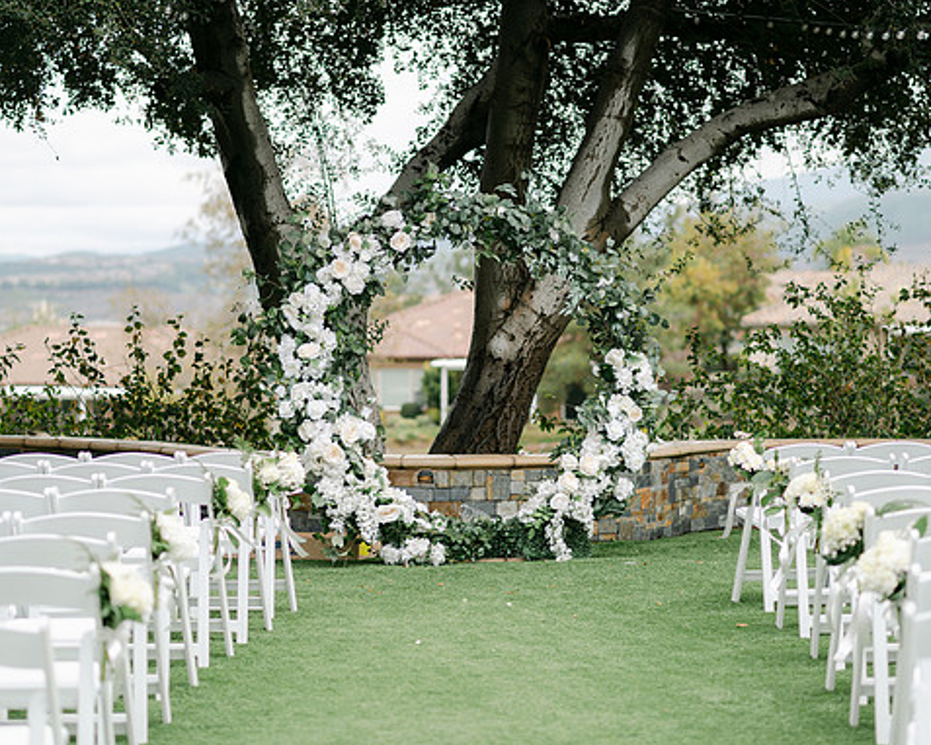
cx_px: 490
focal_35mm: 98
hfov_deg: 19.6
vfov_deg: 15.7
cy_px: 371
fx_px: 2701
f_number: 2.2
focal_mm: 85
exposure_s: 1/2000
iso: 100
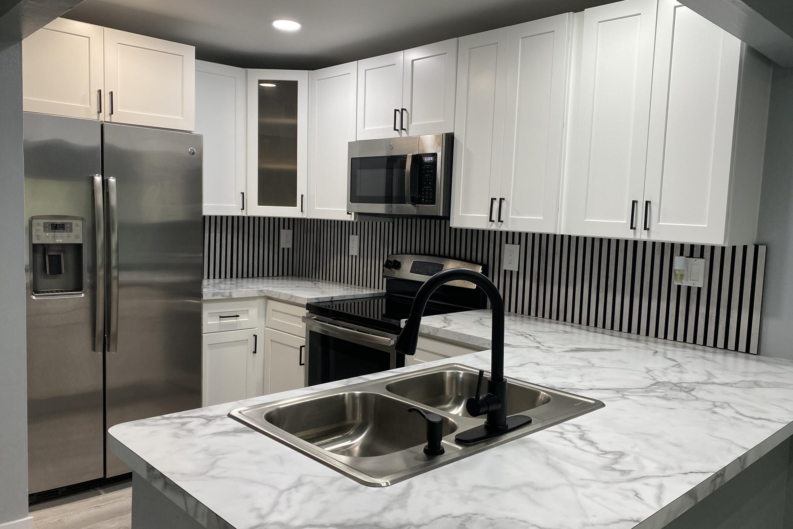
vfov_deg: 46.4
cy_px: 264
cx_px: 400
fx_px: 617
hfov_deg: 65.5
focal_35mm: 28
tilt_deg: -5.2
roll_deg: -1.7
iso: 100
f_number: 1.8
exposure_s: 1/120
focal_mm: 4.25
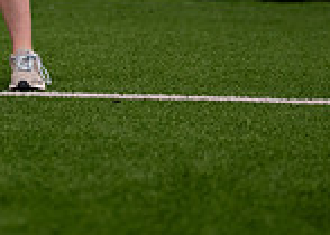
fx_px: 1940
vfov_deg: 6.8
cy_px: -204
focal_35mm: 207
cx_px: -31
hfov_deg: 9.6
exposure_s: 1/1000
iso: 1600
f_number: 1.2
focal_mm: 50
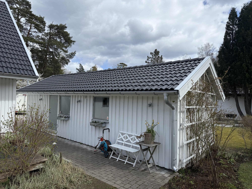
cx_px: 126
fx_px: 175
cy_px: 94
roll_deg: -1.3
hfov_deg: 71.6
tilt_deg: +0.8
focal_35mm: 24
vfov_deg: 56.8
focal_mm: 6.76
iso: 80
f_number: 1.78
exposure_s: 1/3584
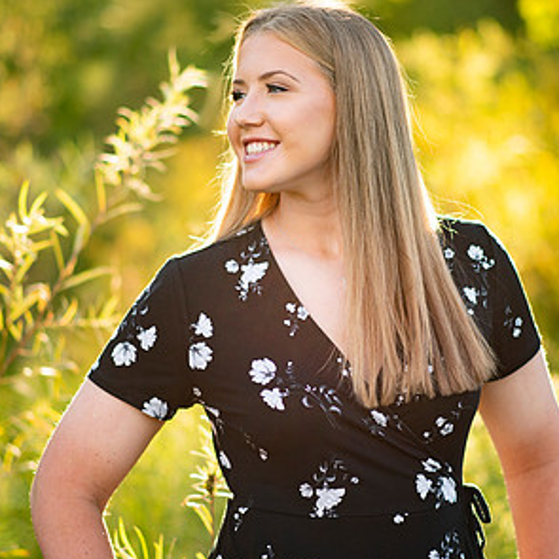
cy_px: 268
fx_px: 2594
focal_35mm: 142
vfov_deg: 12.3
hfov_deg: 12.3
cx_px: 309
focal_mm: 85
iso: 125
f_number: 1.8
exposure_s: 1/400
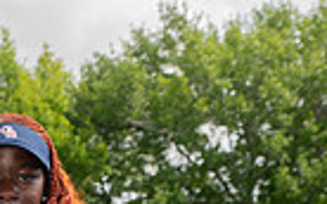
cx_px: 26
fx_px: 1362
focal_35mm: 153
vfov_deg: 7.9
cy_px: 493
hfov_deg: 13.6
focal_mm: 46
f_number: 5.6
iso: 100
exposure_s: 1/400
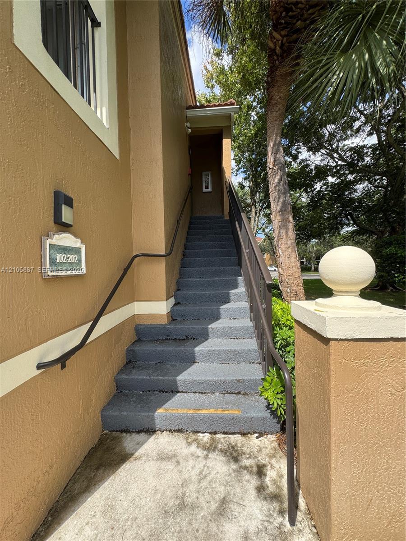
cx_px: 203
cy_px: 270
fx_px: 219
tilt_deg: -0.8
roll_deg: +0.3
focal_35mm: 14
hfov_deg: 85.7
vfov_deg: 102.1
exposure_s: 1/681
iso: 50
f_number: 2.2
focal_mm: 2.22
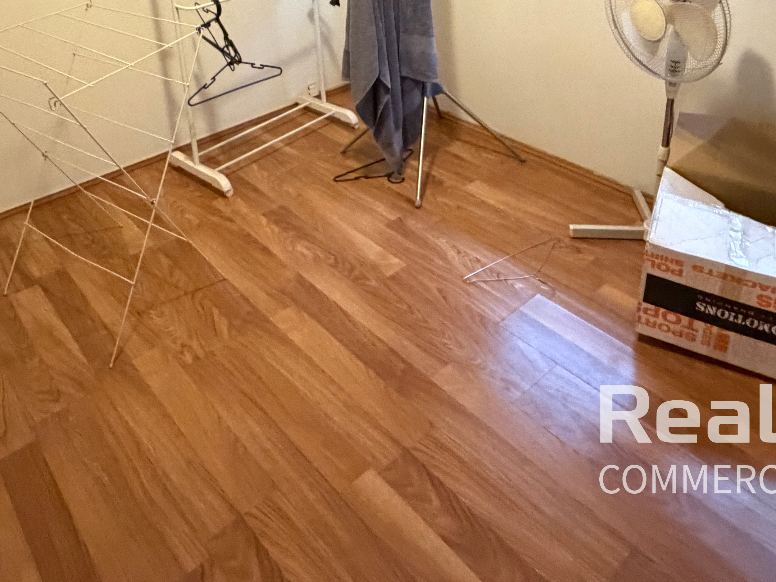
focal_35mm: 32
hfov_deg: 56.8
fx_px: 717
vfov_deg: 39.6
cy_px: 17
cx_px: 368
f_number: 2.2
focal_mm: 2.22
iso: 800
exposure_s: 1/50
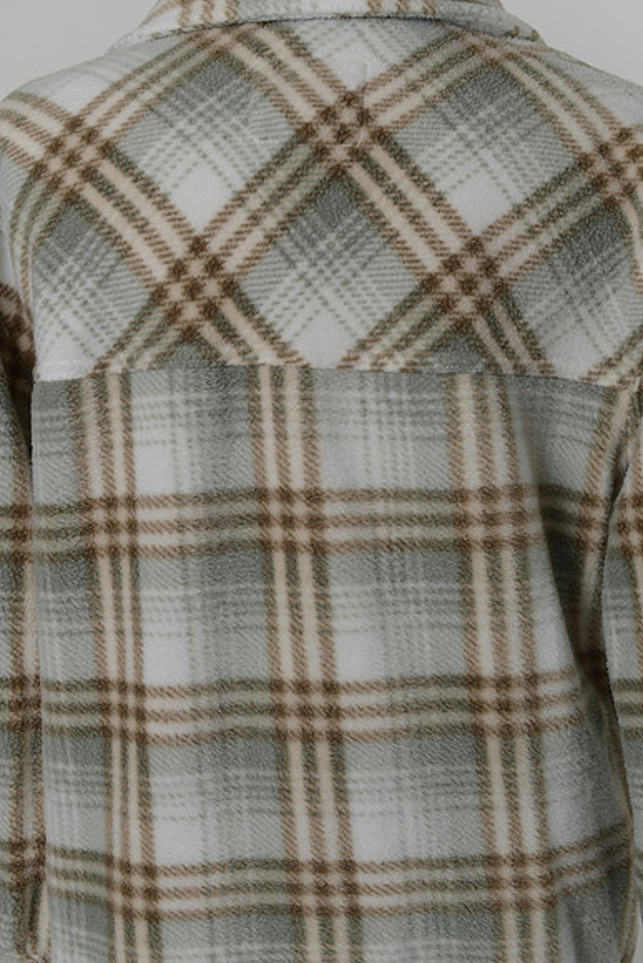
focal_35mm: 50
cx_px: 322
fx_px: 1339
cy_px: 482
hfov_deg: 27.0
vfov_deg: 39.6
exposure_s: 1/200
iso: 200
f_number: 4.5
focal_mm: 50
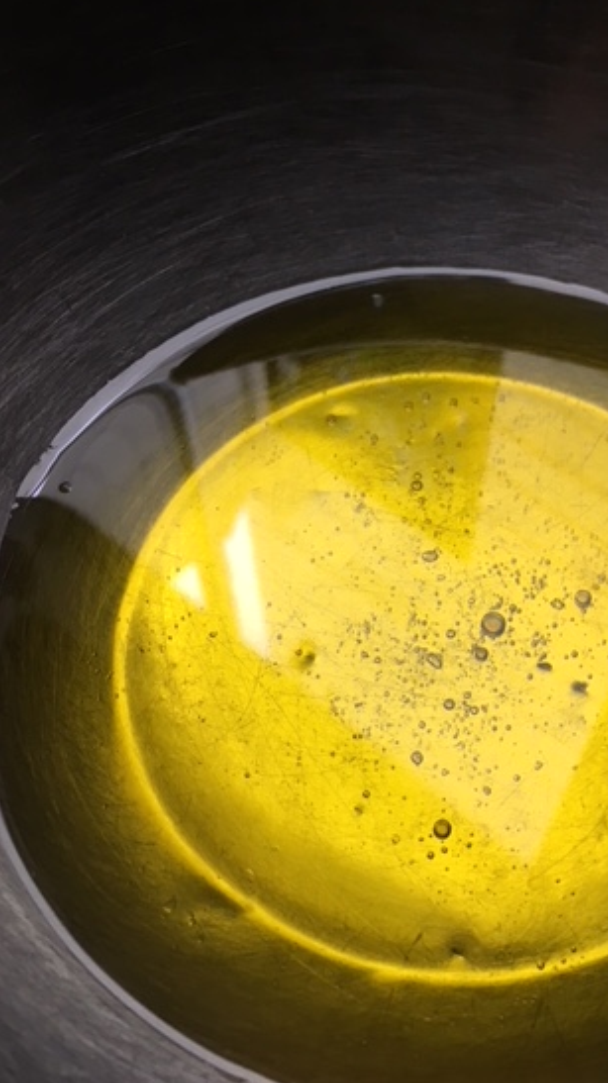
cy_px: 576
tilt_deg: -57.8
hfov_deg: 31.5
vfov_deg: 54.0
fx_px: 1062
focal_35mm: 37
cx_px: 440
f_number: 2.2
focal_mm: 4.15
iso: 25
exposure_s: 1/30
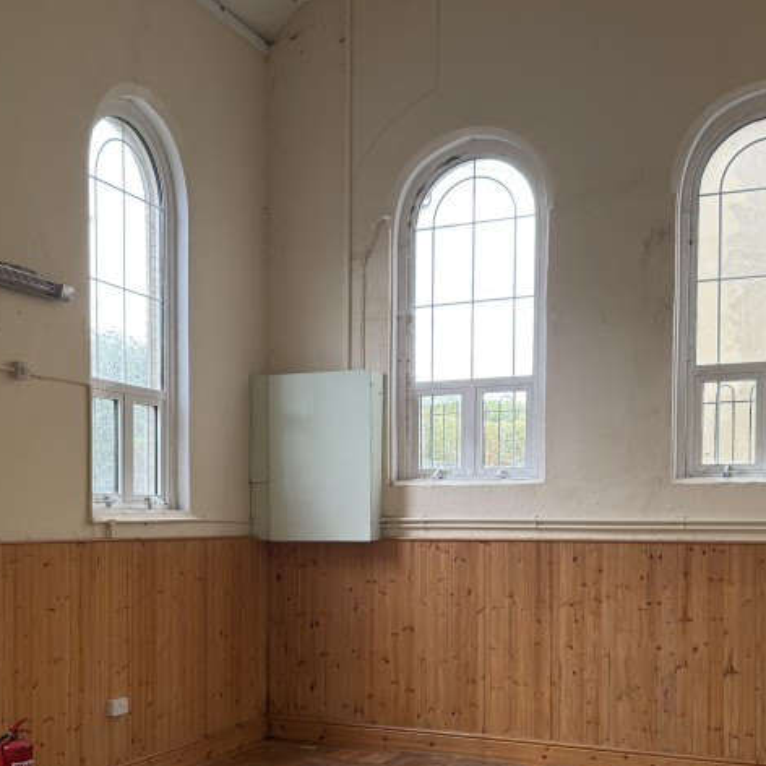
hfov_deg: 36.6
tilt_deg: -1.1
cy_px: 531
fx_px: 1152
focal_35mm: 46
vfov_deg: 36.3
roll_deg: -0.4
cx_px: 300
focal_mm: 6.76
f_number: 1.78
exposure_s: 1/121
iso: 80
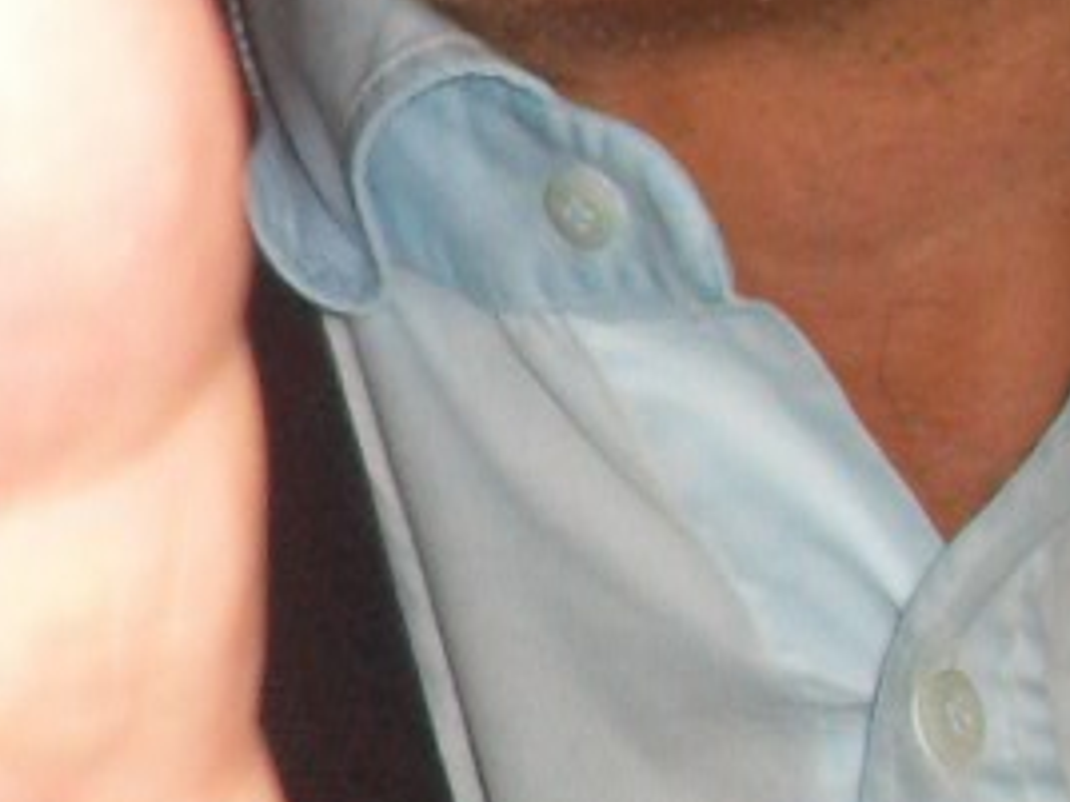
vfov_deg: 8.0
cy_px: 511
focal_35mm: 185
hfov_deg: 10.4
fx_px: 5718
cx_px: -451
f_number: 2.9
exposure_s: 1/40
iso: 150
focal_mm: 5.7
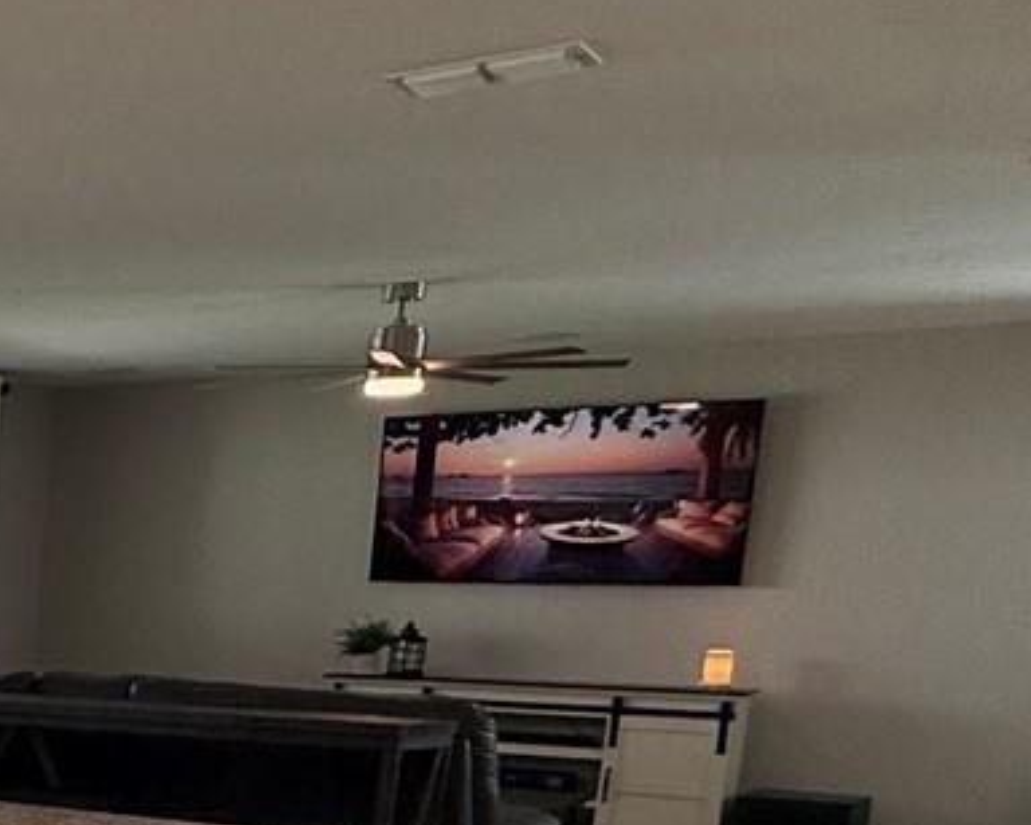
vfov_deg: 25.4
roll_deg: -0.9
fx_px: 1739
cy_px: 822
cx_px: -795
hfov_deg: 21.8
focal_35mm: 57
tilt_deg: -6.5
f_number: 2.2
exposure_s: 1/120
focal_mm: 2.22
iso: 125
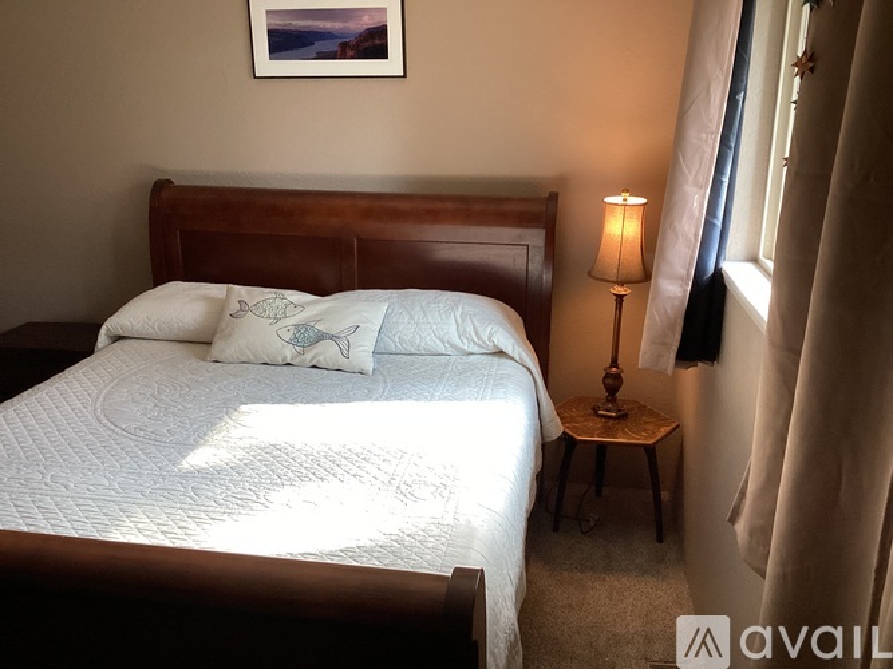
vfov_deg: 45.4
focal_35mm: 31
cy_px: 334
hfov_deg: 58.4
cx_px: 446
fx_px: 800
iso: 100
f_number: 2.4
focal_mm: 3.3
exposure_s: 1/60
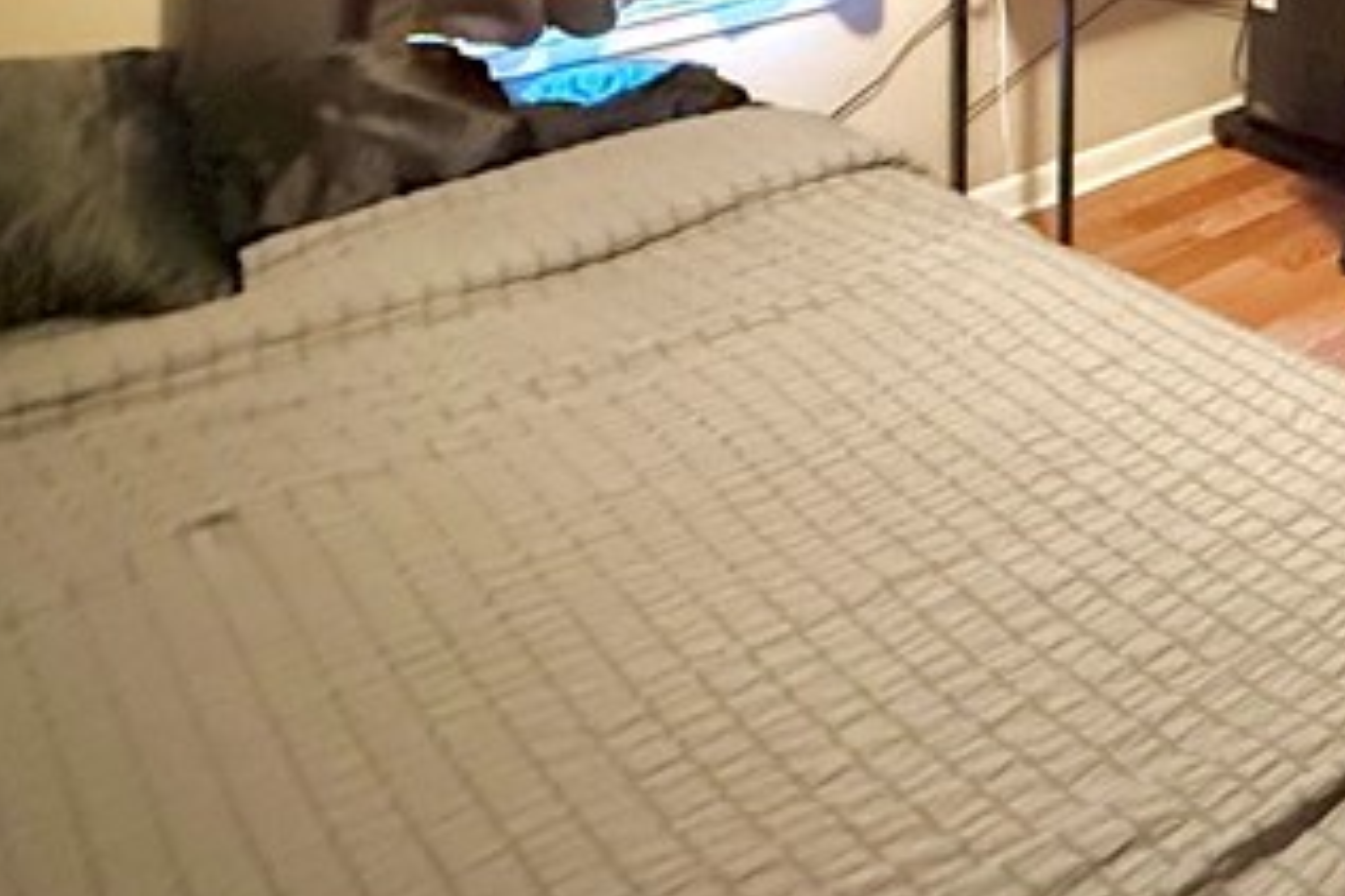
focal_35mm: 47
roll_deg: -1.3
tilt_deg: +1.0
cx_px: 1205
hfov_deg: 39.0
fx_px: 1755
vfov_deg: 22.1
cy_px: -548
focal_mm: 2.22
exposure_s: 1/40
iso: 1600
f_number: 2.2
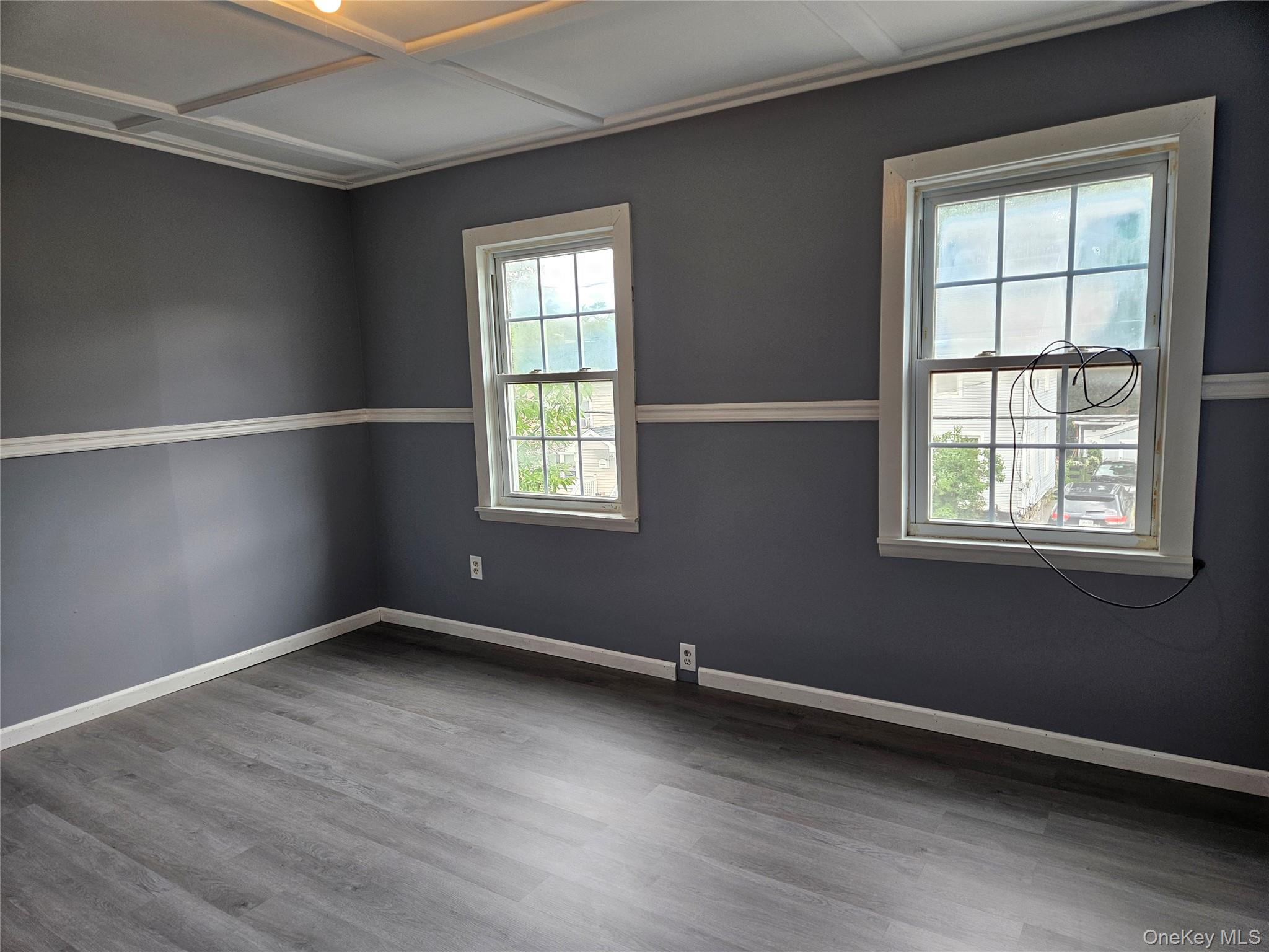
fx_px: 843
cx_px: 634
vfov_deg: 58.9
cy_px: 476
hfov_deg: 73.9
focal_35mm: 23
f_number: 1.8
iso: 125
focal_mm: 5.4
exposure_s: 1/120
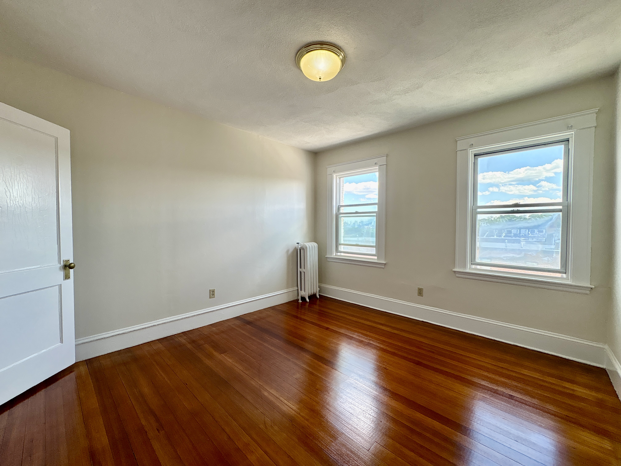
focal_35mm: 14
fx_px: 251
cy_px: 233
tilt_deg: -1.5
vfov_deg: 85.7
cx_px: 310
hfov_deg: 102.1
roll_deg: -0.2
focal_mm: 2.22
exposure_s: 1/130
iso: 80
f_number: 2.2
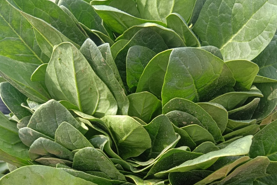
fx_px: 285
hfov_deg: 51.9
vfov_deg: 34.5
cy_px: 155
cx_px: 137
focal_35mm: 37
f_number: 1.8
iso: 100
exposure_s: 1/146
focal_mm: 4.05
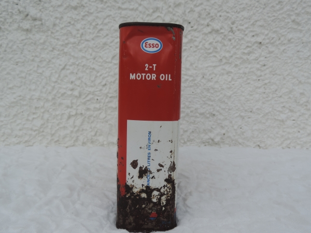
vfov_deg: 46.8
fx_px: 270
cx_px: 156
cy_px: 116
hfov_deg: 60.0
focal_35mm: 30
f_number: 3.1
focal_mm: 5.3
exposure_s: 1/400
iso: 80
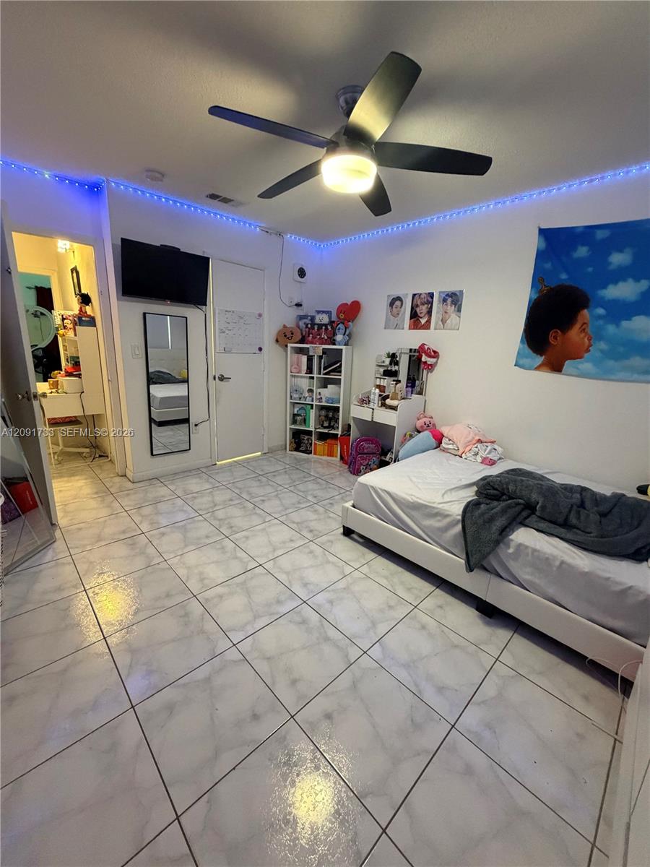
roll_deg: -2.6
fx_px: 351
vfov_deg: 102.1
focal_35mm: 14
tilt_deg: -13.8
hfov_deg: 85.7
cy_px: 434
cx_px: 325
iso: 640
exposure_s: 1/60
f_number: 2.2
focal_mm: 2.22
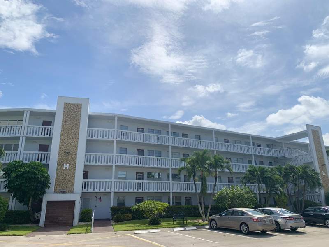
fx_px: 247
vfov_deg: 53.1
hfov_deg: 67.3
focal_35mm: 26
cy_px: 124
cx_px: 164
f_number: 1.8
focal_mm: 4.25
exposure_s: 1/6061
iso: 25
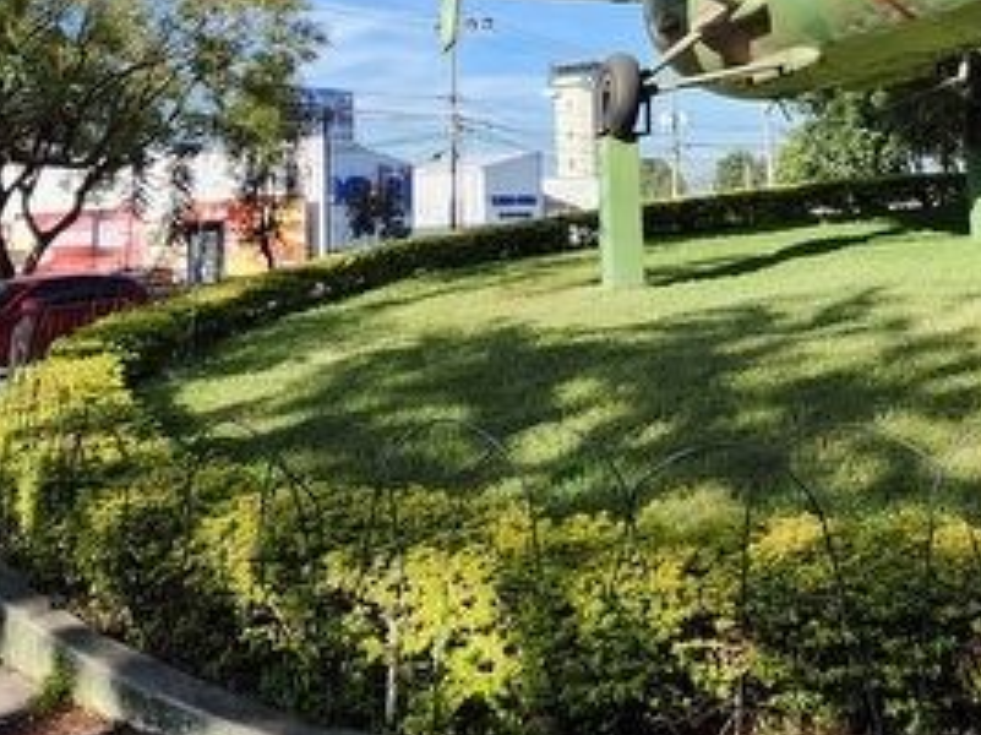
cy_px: 48
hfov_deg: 47.6
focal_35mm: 39
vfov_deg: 34.4
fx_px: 1105
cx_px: 581
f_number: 2.2
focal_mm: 1.74
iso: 40
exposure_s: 1/732
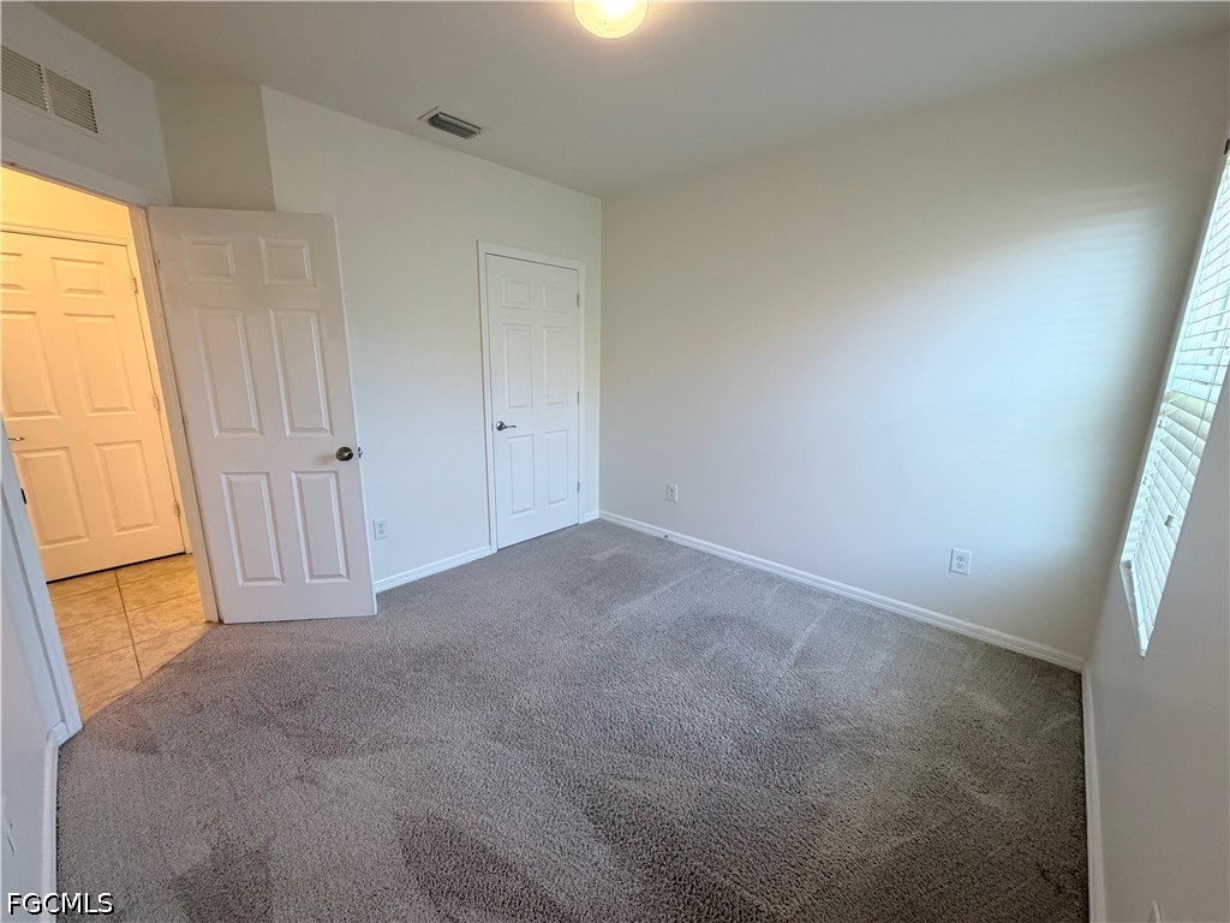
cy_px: 462
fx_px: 497
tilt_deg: -12.2
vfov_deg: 85.7
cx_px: 615
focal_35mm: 14
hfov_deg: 102.1
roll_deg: -0.7
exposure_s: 1/120
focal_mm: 2.22
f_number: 2.2
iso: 250
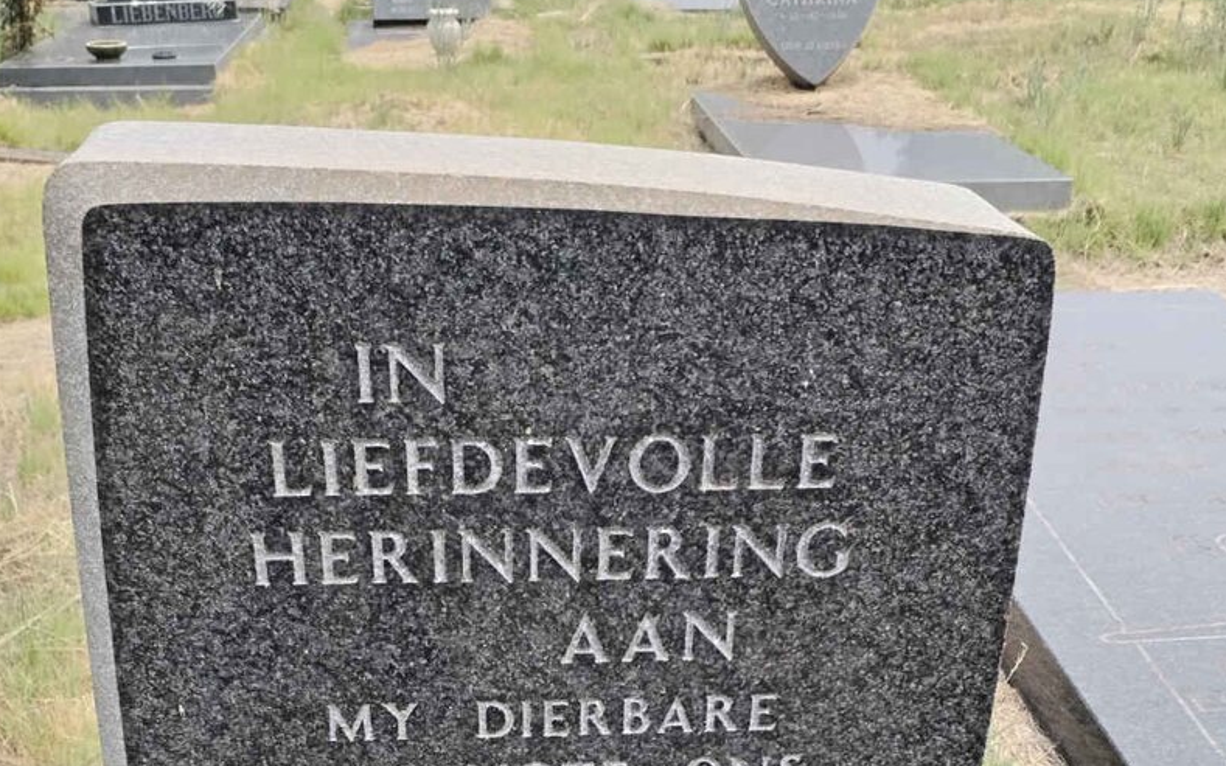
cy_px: 859
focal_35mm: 50
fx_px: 1671
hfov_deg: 40.3
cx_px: 592
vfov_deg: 24.0
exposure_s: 1/498
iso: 100
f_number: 1.8
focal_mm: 4.75
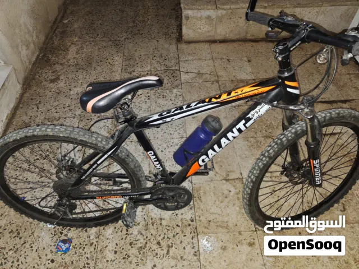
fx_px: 239
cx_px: 180
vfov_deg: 58.9
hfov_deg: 73.9
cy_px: 134
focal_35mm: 23
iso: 320
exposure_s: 1/33
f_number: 1.8
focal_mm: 5.54
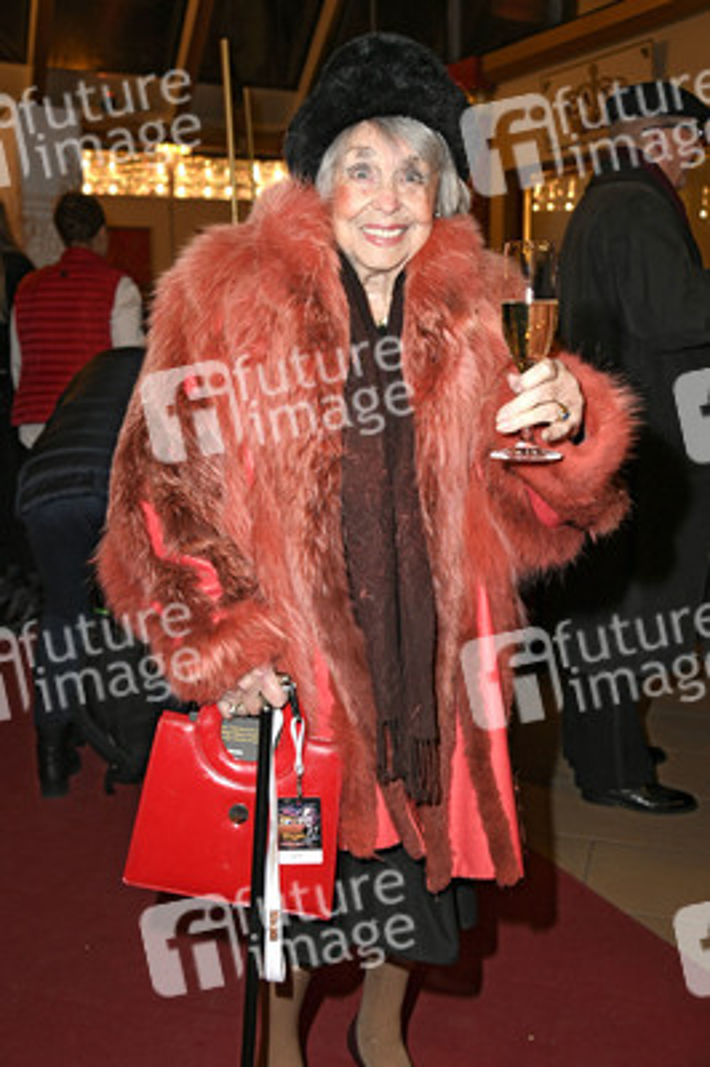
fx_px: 1037
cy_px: 534
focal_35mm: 35
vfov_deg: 54.5
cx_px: 355
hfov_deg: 37.8
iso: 3200
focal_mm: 35
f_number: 6.3
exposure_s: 1/100
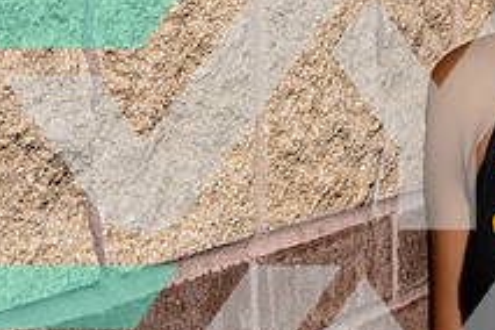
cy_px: 108
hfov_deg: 16.0
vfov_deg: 11.0
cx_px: 535
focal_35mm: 125
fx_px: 1719
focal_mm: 46
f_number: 8
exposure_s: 1/125
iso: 100
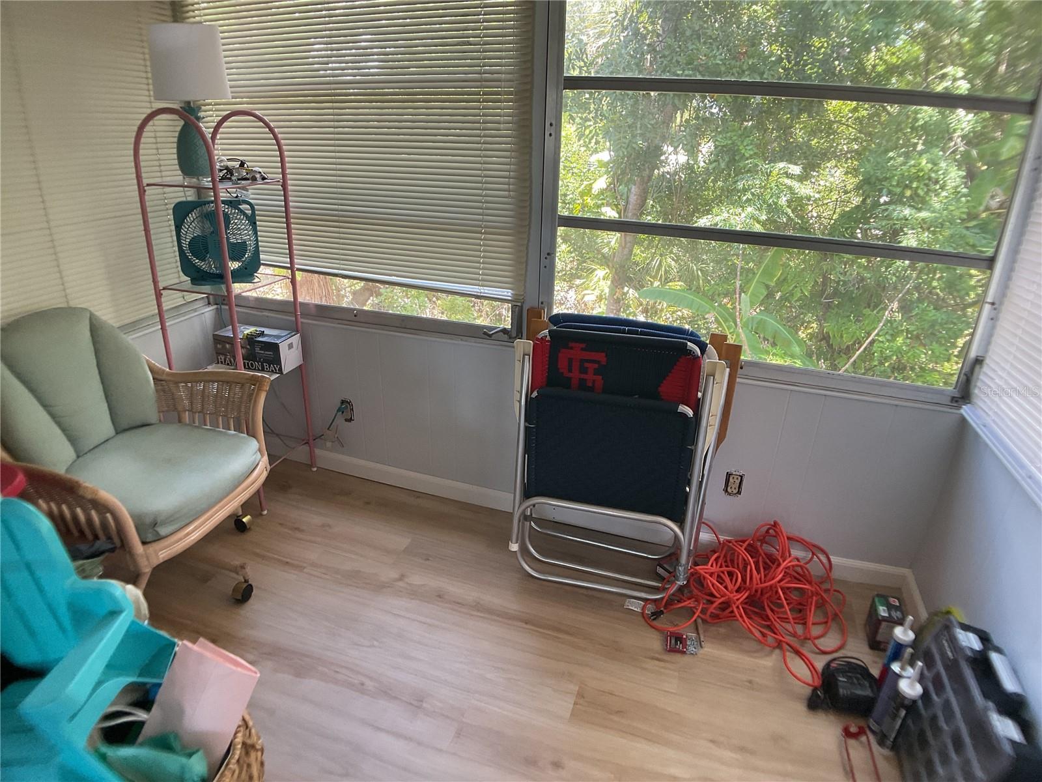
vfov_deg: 48.2
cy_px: 391
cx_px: 521
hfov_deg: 61.7
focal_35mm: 29
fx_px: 873
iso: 64
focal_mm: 3
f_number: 1.8
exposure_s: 1/60
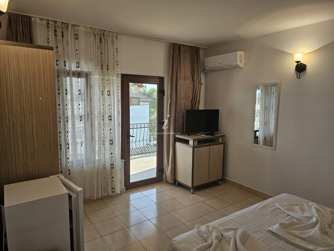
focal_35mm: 23
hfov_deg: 73.9
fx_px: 222
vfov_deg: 58.9
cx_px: 167
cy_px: 126
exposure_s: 1/100
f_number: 1.7
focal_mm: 6.3
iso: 100
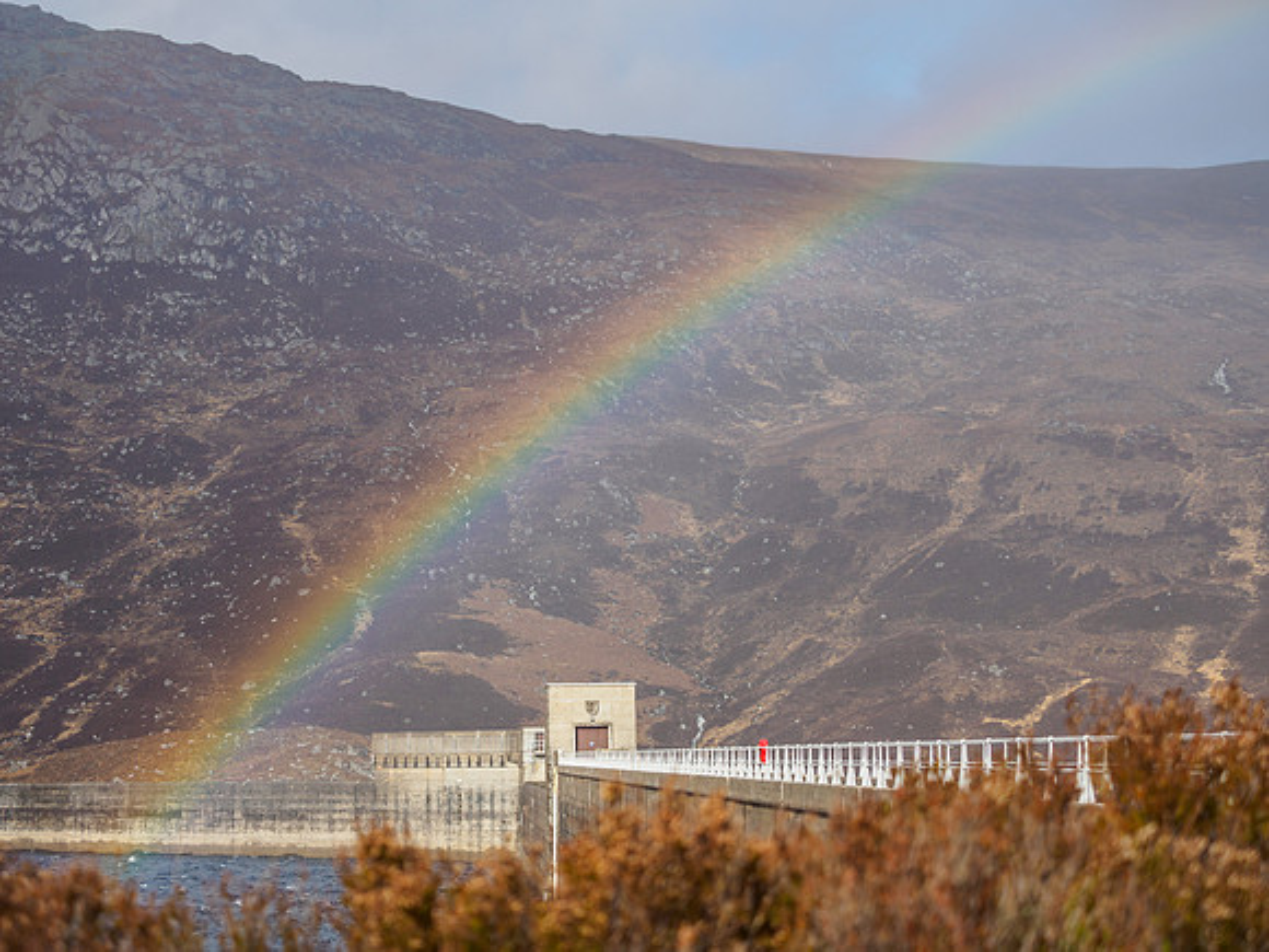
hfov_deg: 24.4
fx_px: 2933
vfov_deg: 18.4
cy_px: 476
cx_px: 634
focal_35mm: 80
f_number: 2.8
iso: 200
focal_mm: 40
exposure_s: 1/2500
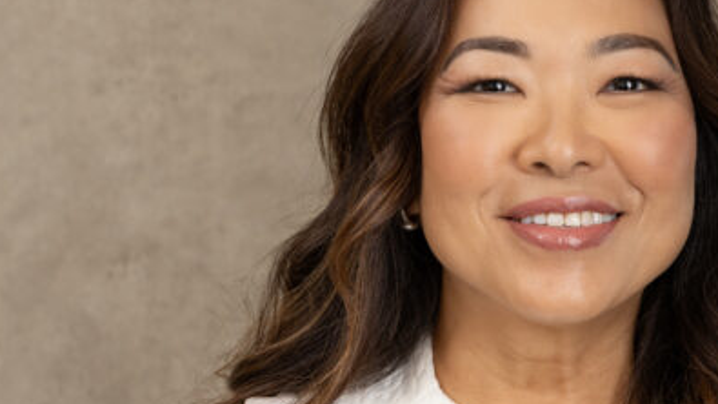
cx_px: 571
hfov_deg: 18.6
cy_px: 238
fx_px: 2170
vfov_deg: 10.6
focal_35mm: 114
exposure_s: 1/160
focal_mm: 56
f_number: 5.6
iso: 100
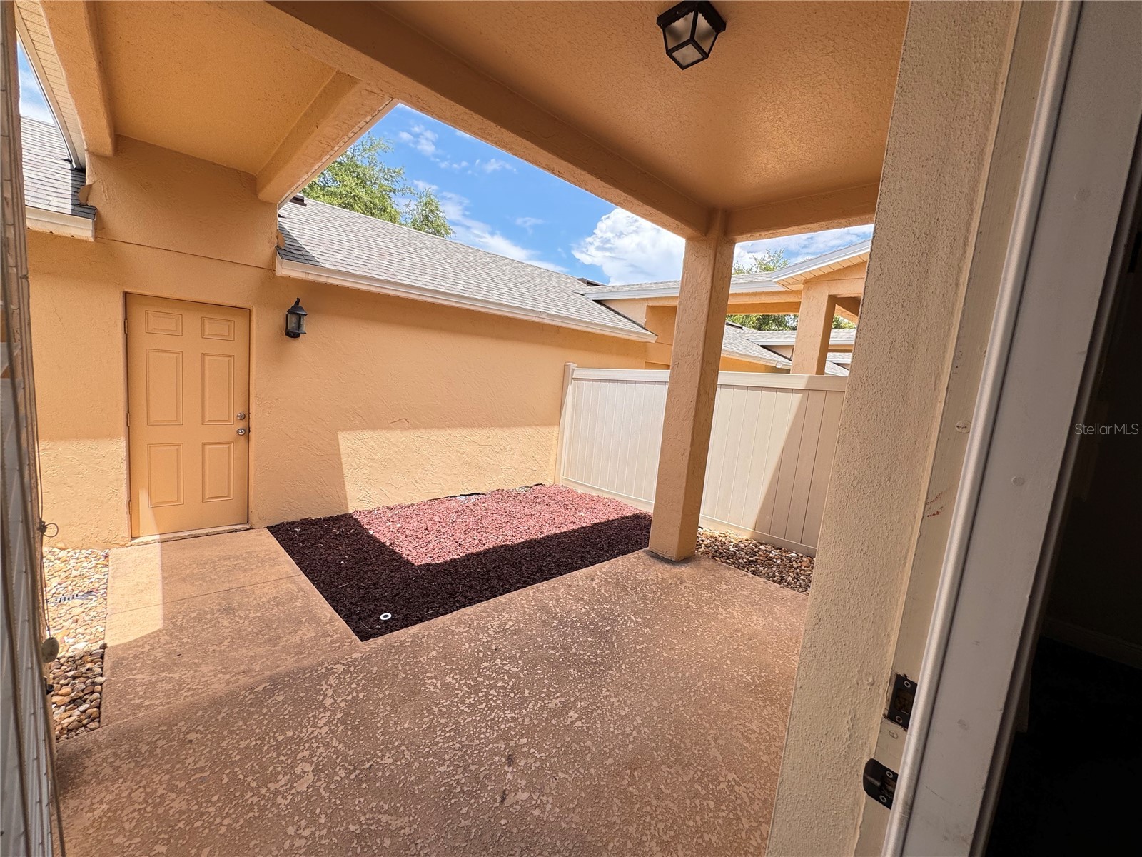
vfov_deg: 85.7
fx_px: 462
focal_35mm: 14
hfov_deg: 102.1
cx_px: 571
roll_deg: -6.9
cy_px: 428
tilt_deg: -8.8
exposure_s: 1/443
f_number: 2.2
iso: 40
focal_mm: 2.22
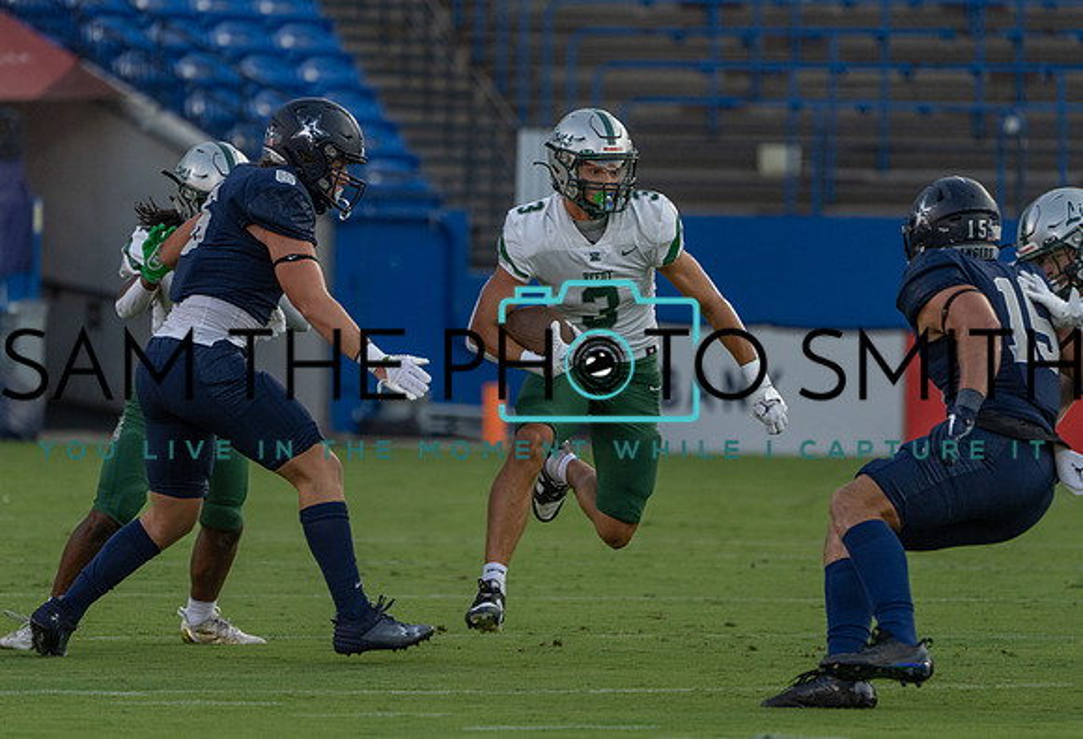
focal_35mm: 492
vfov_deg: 2.8
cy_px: 370
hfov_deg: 4.2
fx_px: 14899
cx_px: 565
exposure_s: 1/1250
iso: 1600
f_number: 5.6
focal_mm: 400
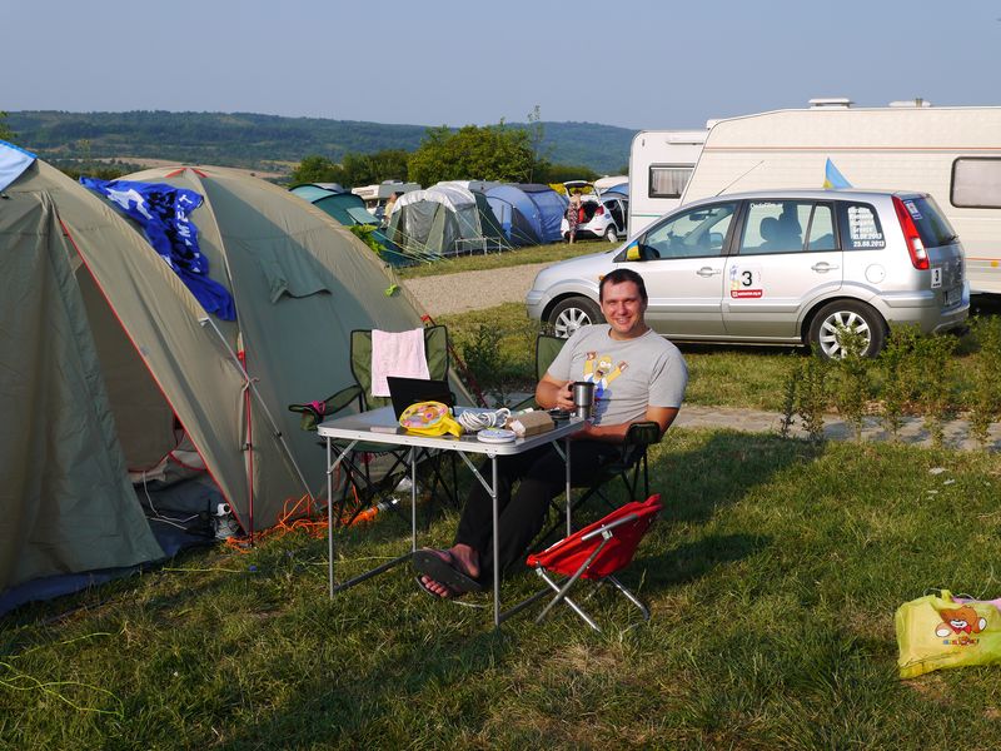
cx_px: 500
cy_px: 376
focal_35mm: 42
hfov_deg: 44.8
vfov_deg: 34.3
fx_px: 1215
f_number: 9
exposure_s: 1/320
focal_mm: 21
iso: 160
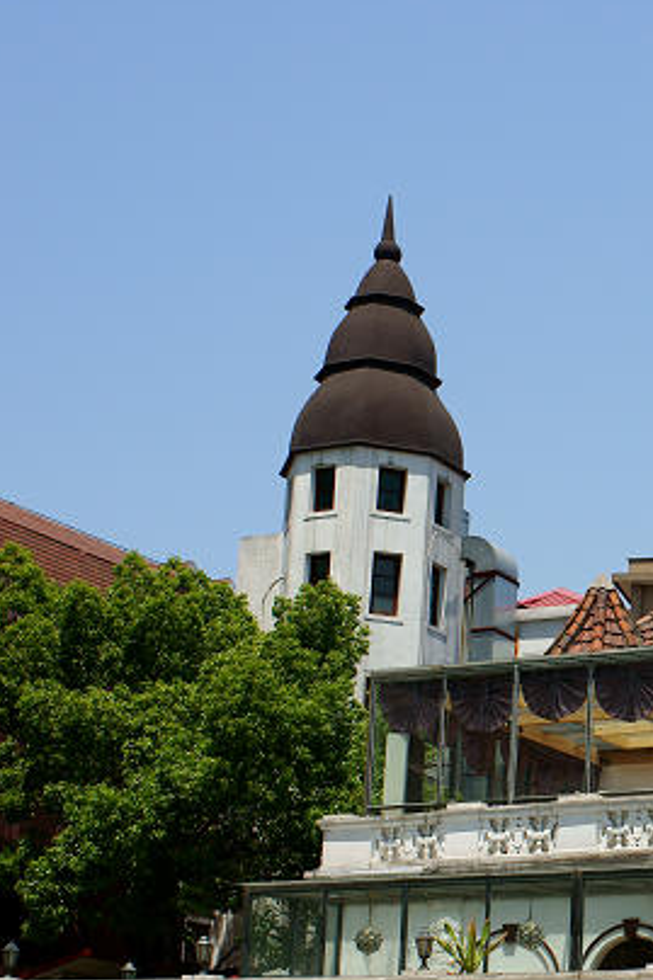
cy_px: 655
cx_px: 820
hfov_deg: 16.6
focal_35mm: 78
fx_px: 2124
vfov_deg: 25.9
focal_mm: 35
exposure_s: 1/500
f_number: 6.7
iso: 100
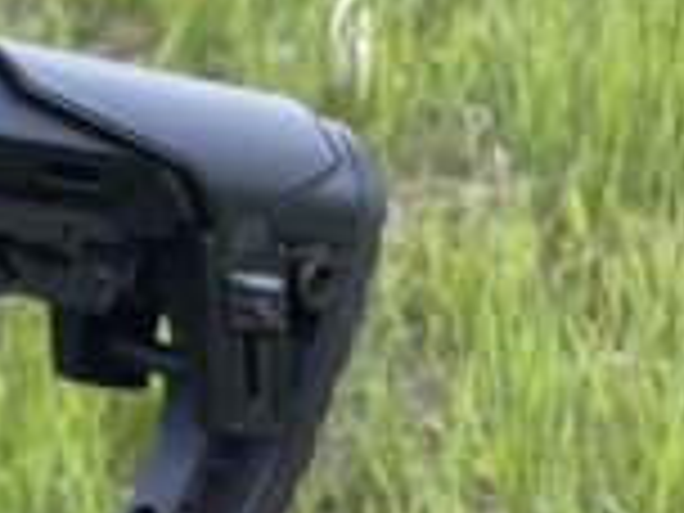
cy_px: -243
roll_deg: +1.8
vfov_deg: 10.8
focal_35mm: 132
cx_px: -1089
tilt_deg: -17.8
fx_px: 2608
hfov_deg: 11.5
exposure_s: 1/494
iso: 32
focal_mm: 5.1
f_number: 1.6
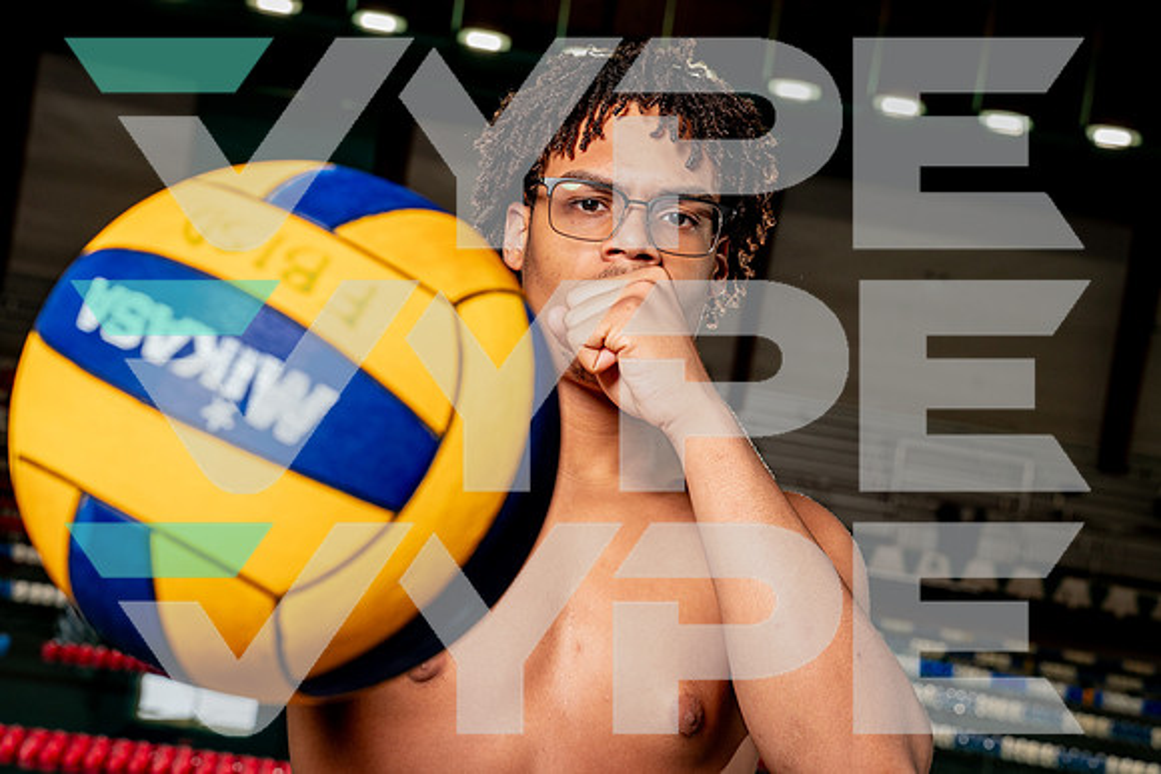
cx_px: 580
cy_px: 387
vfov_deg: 20.0
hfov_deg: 29.6
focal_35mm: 68
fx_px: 2193
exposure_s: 1/250
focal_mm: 68
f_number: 7.1
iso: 400
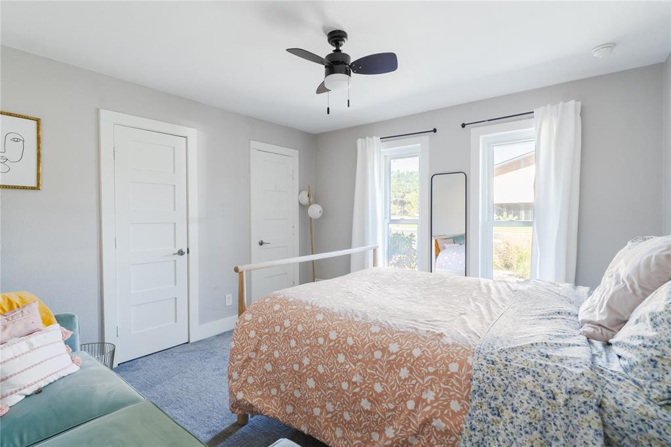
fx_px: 317
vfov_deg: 70.4
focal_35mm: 17
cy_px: 224
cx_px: 336
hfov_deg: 93.3
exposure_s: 1/50
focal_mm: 17
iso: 400
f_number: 7.1
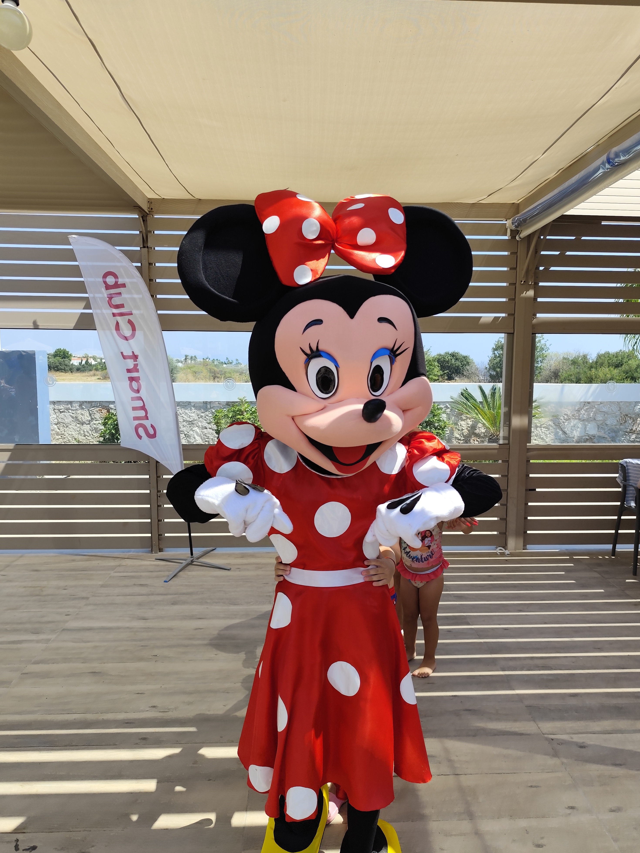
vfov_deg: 71.6
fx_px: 592
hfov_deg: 56.8
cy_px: 429
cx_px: 319
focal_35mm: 24
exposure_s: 1/612
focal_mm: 6.19
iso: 50
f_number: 1.65
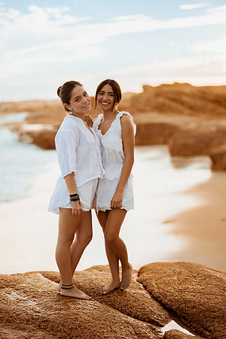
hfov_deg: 22.2
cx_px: 109
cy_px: 171
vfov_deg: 32.9
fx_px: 575
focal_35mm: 61
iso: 80
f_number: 1.4
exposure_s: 1/2500
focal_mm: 58
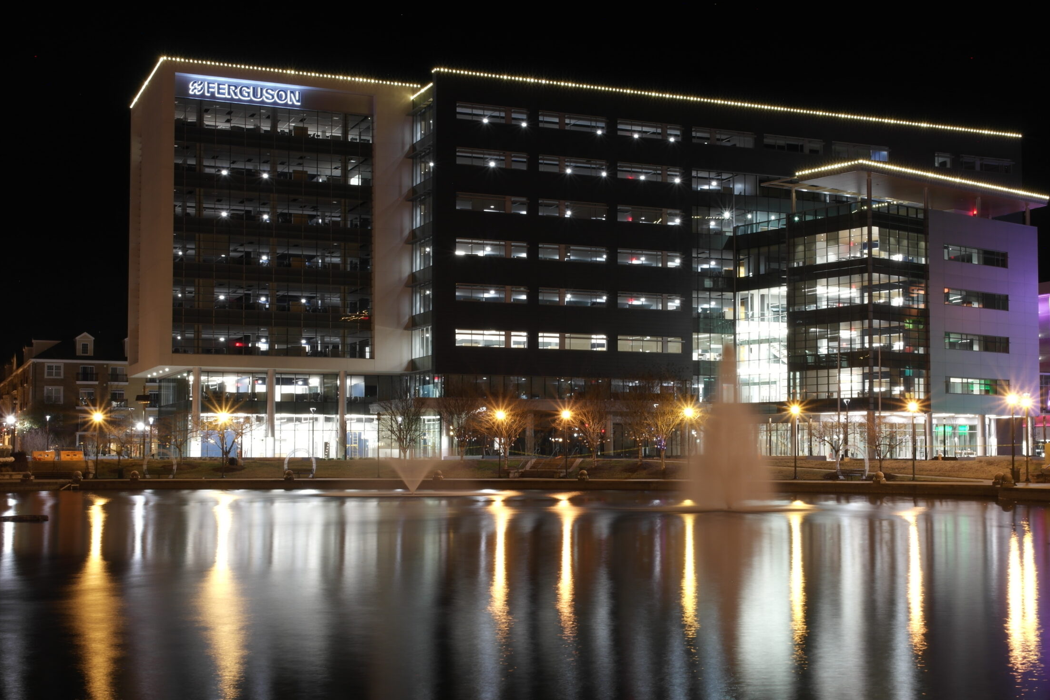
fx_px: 1458
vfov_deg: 27.0
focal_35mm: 50
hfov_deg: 39.5
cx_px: 591
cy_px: 378
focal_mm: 28
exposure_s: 25
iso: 100
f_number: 22
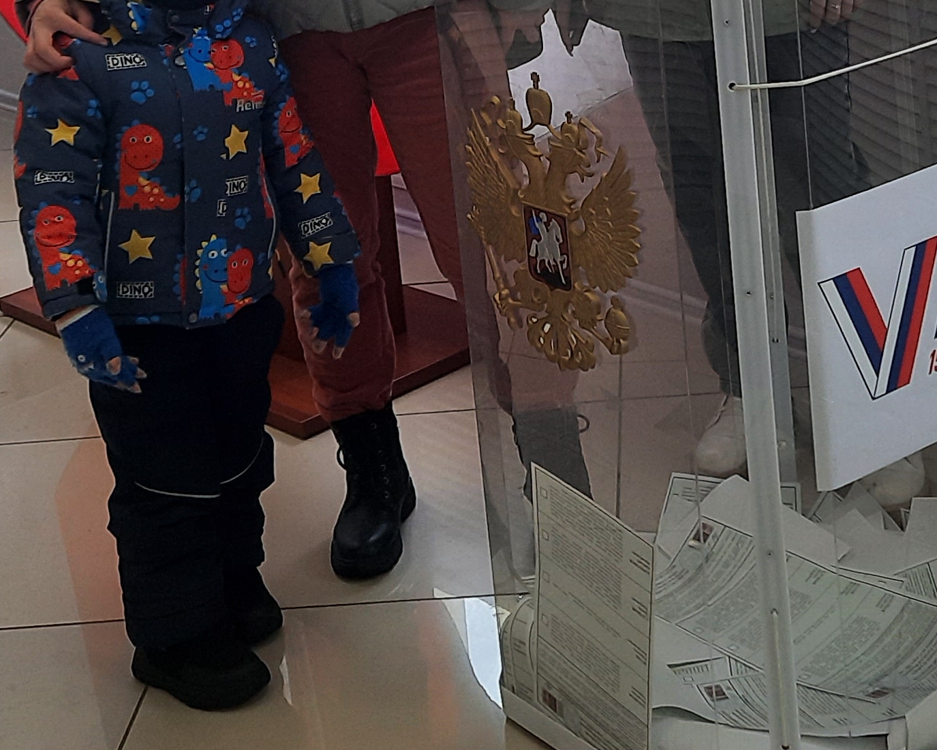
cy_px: -125
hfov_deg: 26.7
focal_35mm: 71
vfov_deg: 20.3
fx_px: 1969
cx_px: 559
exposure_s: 1/100
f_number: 2
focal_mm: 4.6
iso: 50
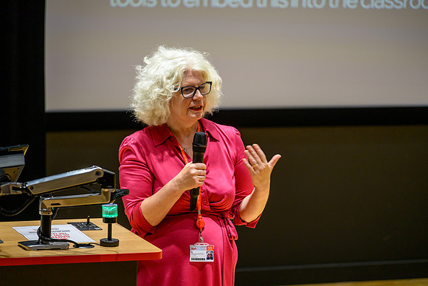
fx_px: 1865
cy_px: 143
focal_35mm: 157
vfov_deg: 8.8
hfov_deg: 13.1
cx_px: 214
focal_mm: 150
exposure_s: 1/250
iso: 450
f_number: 2.8
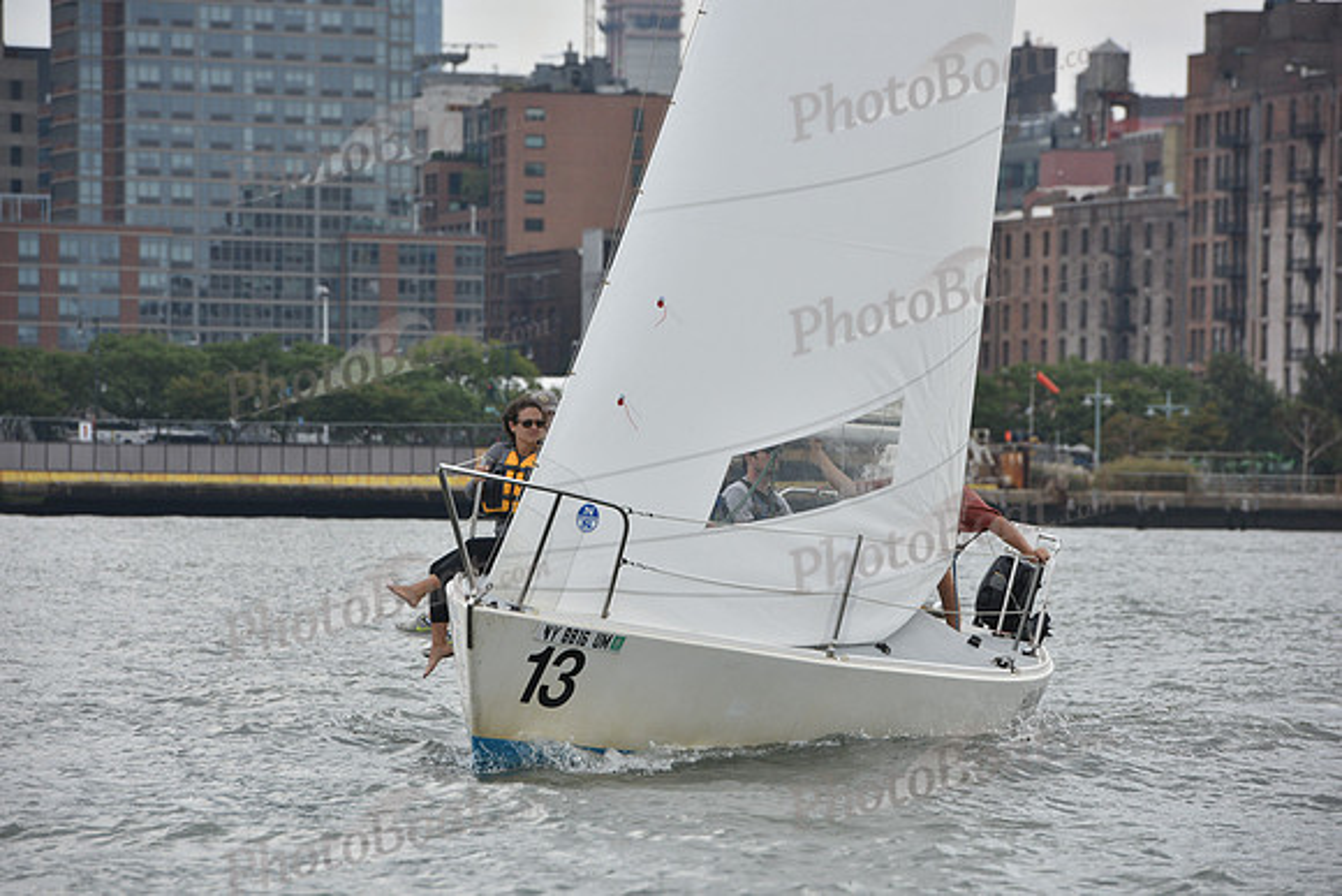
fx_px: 7457
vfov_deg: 6.9
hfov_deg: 10.3
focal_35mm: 200
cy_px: 448
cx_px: 671
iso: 320
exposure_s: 1/1250
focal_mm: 200
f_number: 8
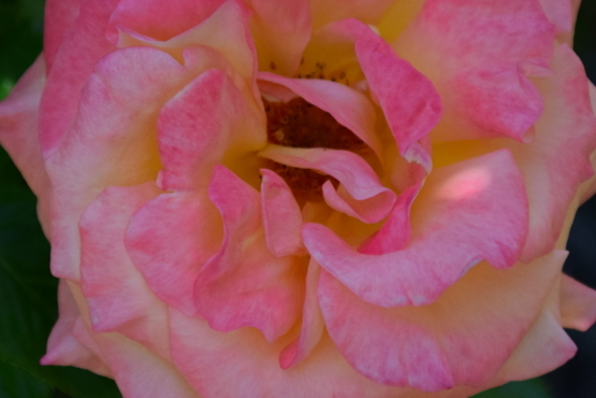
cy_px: 167
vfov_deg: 2.8
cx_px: 194
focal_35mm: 484
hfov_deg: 4.3
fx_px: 8011
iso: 1000
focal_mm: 175
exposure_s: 1/1600
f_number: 6.3
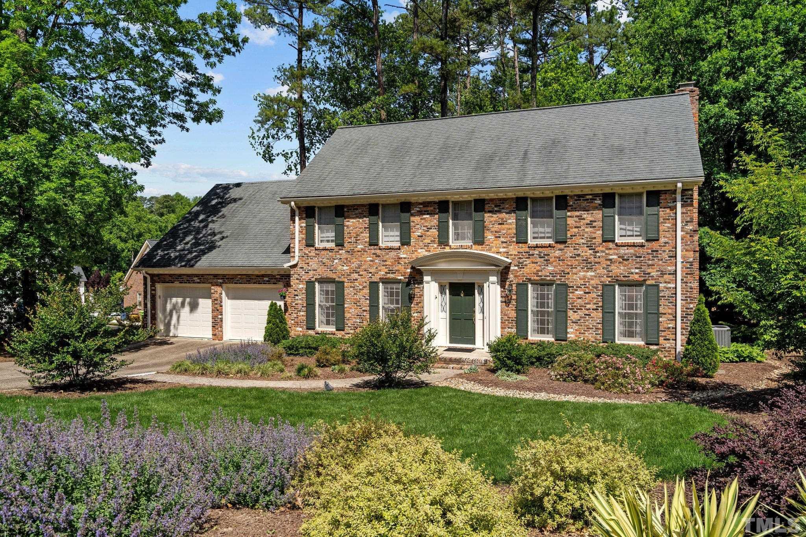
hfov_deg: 69.4
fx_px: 582
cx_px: 403
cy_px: 268
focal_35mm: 26
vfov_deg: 49.5
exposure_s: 1/100
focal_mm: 26
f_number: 6.3
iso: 100
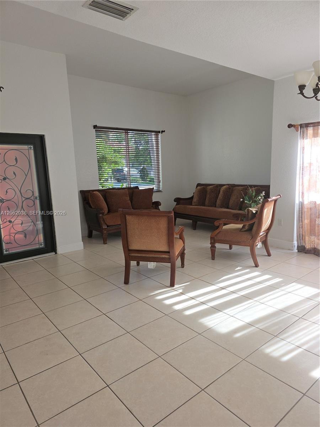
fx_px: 283
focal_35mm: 23
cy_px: 214
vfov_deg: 73.9
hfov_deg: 58.9
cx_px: 160
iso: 64
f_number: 1.7
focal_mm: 6.3
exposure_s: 1/359
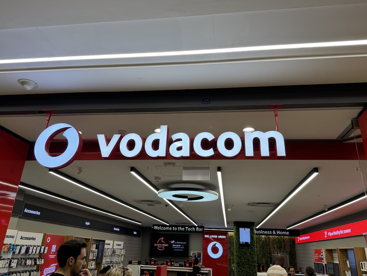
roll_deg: -2.5
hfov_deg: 65.3
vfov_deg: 51.3
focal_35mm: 27
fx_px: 286
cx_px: 184
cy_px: 127
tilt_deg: +22.5
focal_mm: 6.76
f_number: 1.78
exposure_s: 1/177
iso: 64
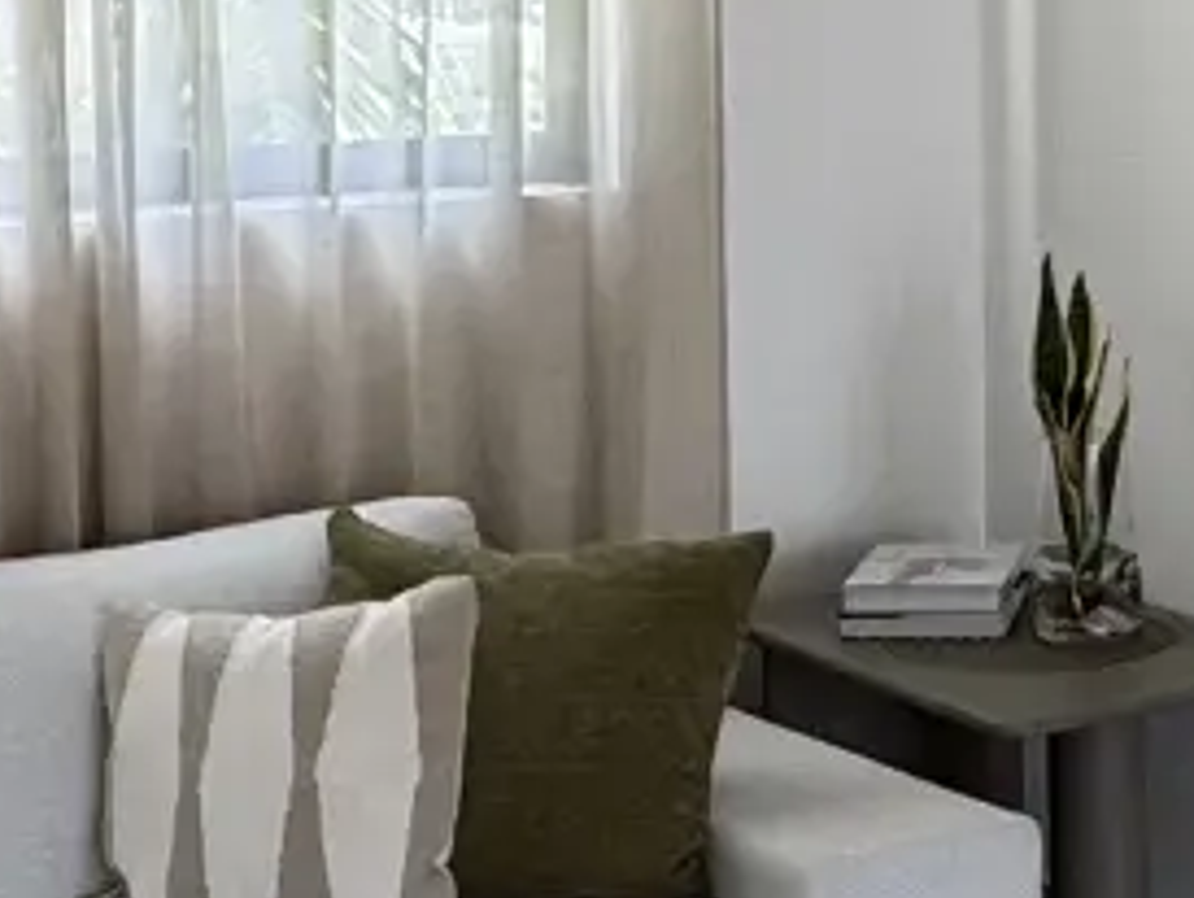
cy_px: 61
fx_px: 3383
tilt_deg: -2.4
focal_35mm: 98
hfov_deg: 19.8
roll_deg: +0.3
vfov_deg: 14.9
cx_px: 980
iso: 80
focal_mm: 2.22
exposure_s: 1/120
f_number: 2.2
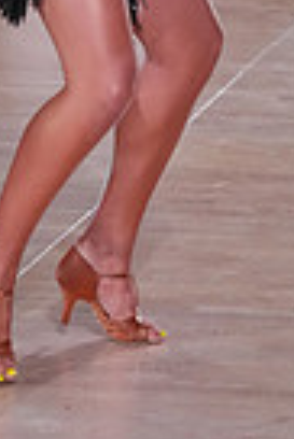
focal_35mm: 448
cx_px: 8
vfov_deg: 4.6
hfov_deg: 3.1
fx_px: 5474
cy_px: -258
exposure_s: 1/500
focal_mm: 105
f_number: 4
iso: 4000
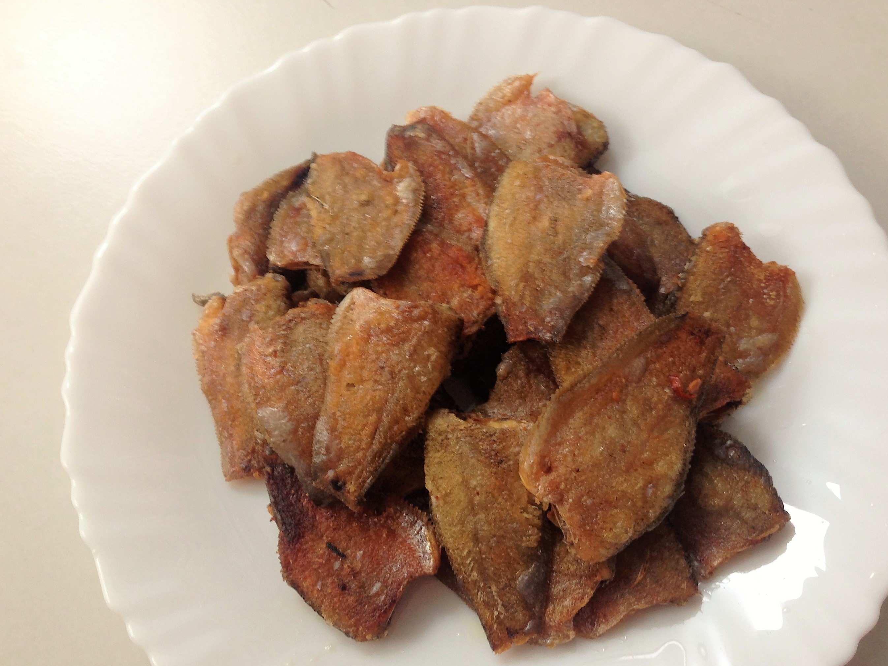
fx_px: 1026
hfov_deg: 46.6
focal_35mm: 40
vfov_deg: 35.9
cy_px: 369
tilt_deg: -71.6
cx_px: 517
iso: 50
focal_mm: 4.12
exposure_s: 1/24
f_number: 2.4
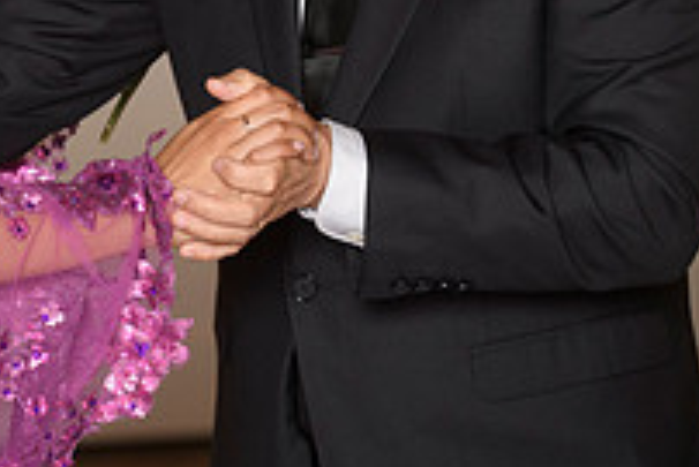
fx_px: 6703
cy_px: -175
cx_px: 7
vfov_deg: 4.0
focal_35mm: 345
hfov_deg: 6.0
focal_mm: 120
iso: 1000
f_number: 4.5
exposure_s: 1/80
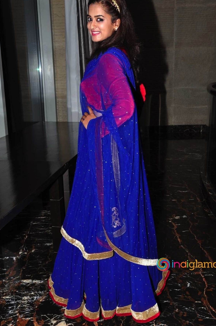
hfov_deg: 32.1
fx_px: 375
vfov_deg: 46.9
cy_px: 155
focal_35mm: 42
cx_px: 110
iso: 400
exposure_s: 1/125
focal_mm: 25
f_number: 9
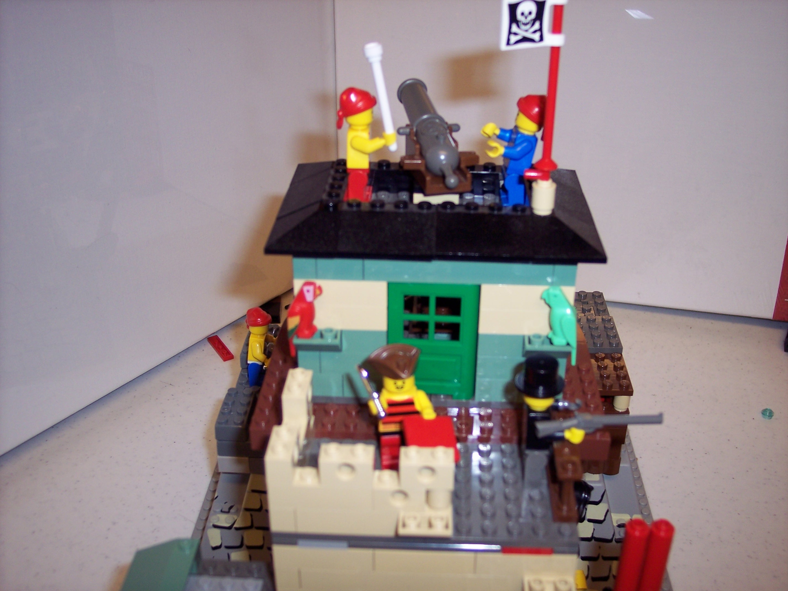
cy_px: 296
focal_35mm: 39
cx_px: 394
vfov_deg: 36.8
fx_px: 888
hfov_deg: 47.9
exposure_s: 1/60
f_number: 2.8
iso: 100
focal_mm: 8
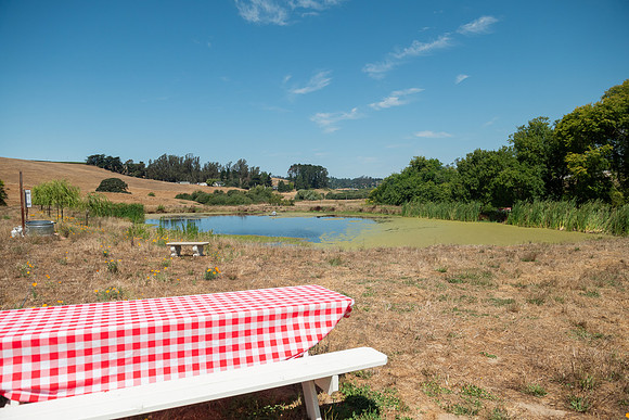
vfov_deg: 53.2
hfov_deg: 73.7
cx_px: 314
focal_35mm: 24
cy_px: 210
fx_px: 419
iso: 500
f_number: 4
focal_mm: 24
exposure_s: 1/8000
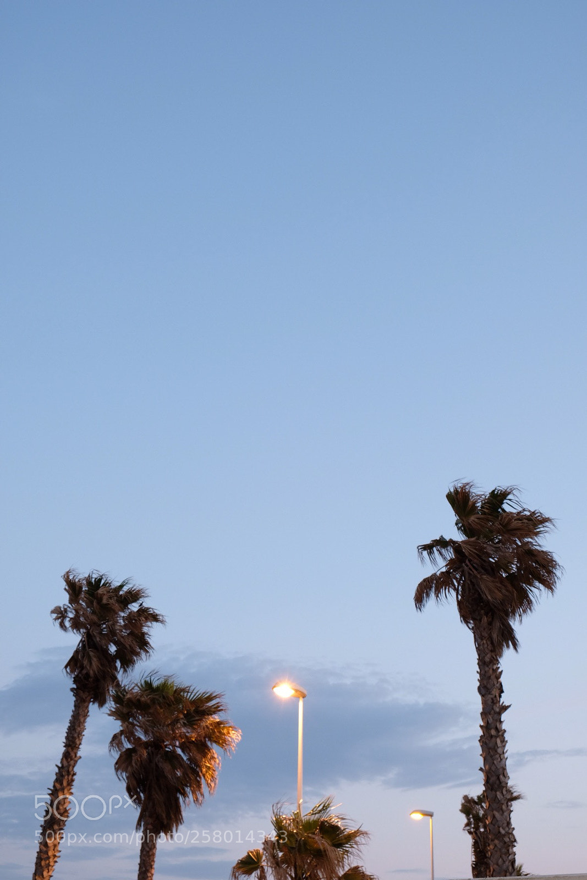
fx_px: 1027
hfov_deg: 31.9
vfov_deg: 46.4
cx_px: 294
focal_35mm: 42
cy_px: 440
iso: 500
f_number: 7.1
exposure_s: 1/8
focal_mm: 27.7
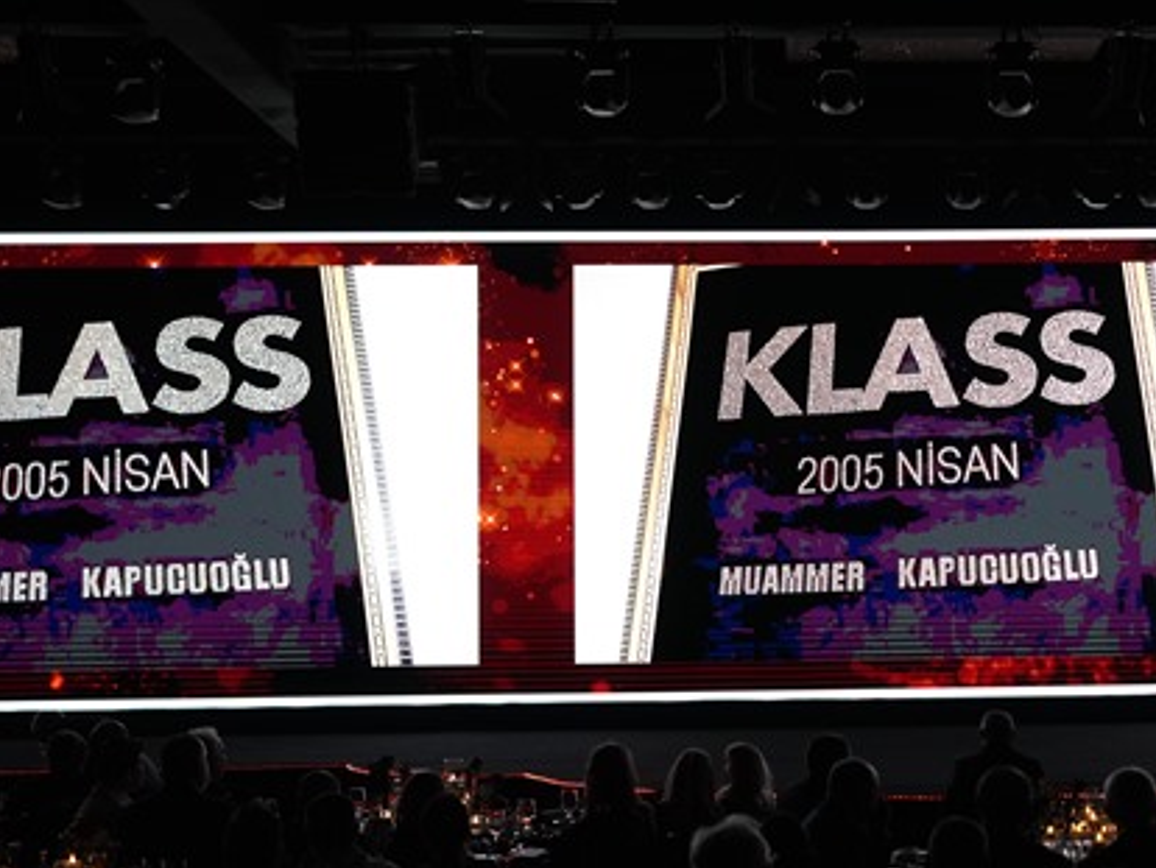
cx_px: 888
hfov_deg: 29.3
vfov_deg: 22.6
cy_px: 473
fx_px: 2172
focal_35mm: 65
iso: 1600
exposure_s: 1/400
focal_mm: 35
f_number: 2.8
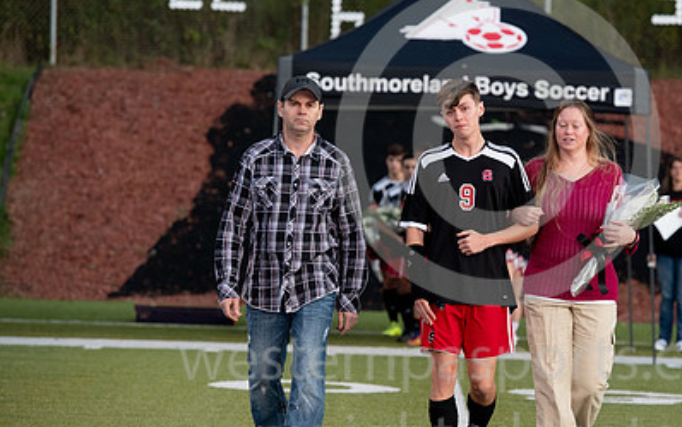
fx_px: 4834
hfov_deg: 8.1
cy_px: 208
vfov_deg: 5.1
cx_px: 482
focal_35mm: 260
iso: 1000
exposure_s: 1/250
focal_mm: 175
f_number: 5.6
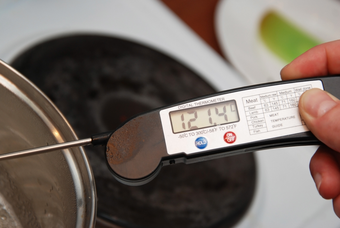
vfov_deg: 10.8
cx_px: 170
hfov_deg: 16.1
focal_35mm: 128
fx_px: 1206
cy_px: 114
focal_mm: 85
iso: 200
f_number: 4.5
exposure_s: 1/125
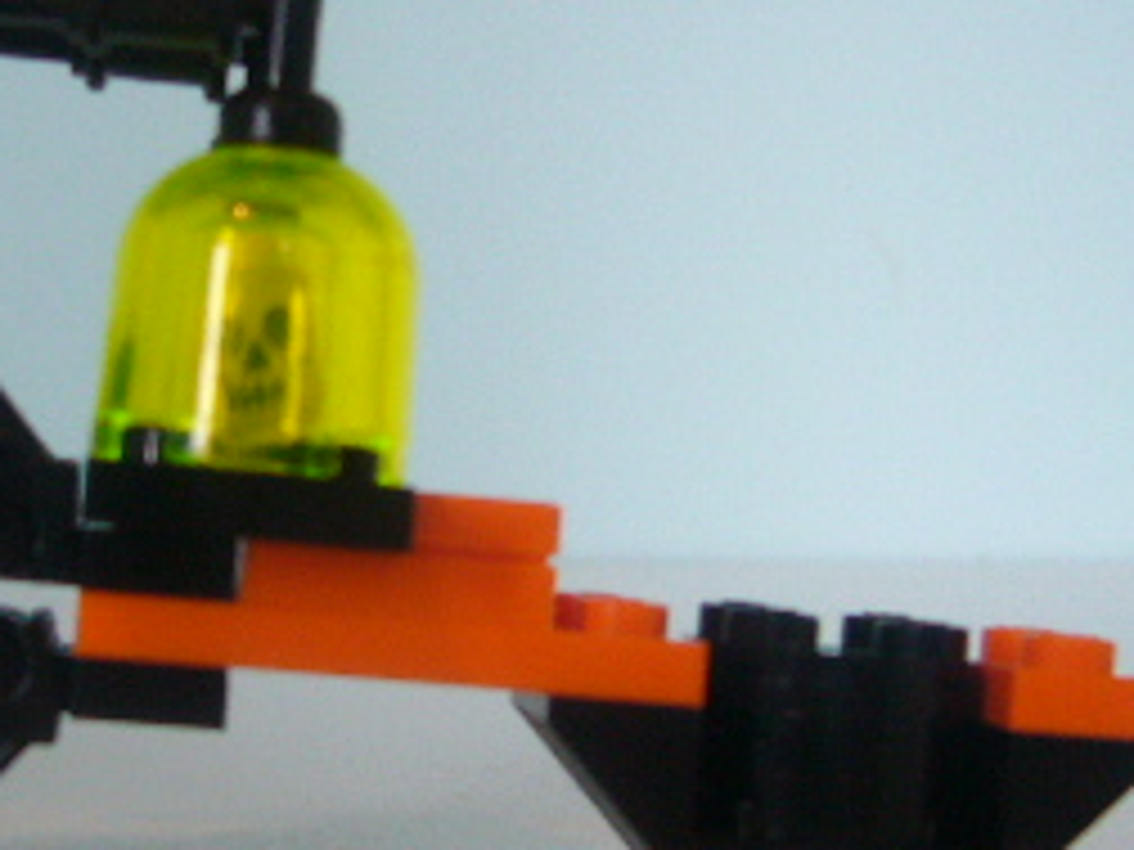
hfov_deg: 21.9
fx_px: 2916
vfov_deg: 16.6
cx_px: 342
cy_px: 450
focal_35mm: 89
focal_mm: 5.8
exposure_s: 1/13
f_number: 2.8
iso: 125
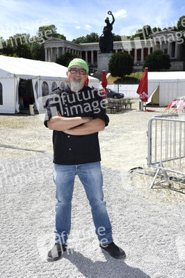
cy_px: 139
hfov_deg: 33.0
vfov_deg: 48.0
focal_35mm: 40
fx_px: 313
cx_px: 92
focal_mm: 27
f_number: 14
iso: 100
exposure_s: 1/160
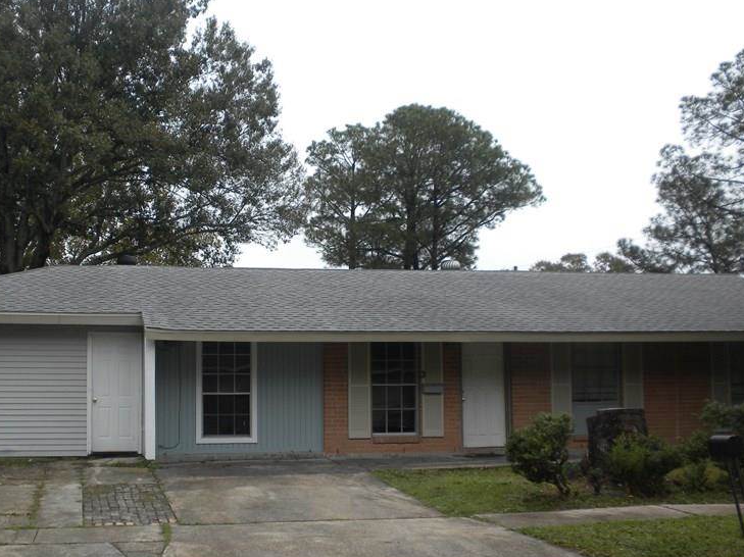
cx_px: 299
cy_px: 338
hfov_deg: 36.7
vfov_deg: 27.9
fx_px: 1117
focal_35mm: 52
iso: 64
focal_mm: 6.6
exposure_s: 1/127
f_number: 3.5
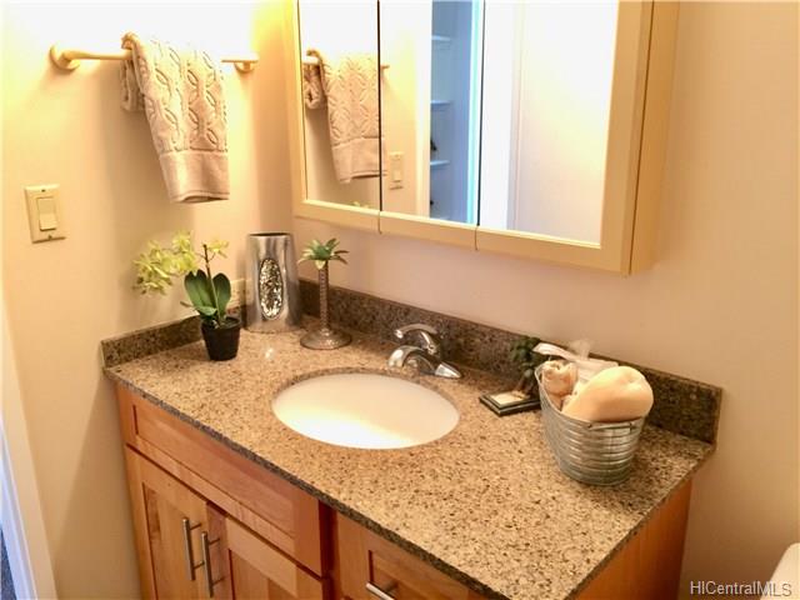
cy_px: 300
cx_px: 400
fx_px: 670
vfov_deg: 48.2
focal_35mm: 29
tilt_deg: -16.5
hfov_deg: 61.7
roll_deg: -1.1
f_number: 2.2
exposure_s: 1/15
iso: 50
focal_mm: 4.15
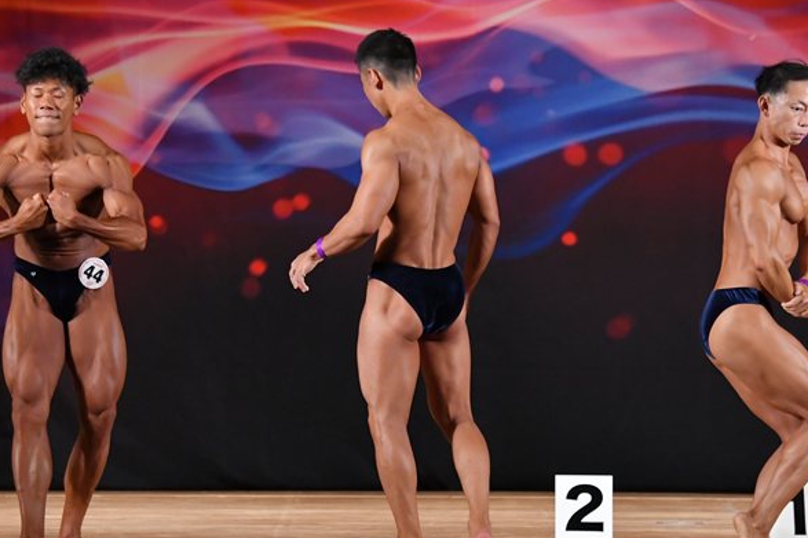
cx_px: 364
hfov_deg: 8.3
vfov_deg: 5.6
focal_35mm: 247
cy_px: 314
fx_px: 5542
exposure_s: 1/400
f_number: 5.6
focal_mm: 125
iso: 3200
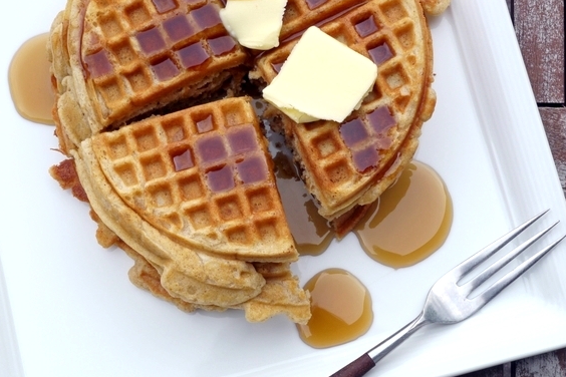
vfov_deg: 25.5
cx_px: 286
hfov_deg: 37.5
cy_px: 169
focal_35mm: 53
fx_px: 833
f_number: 11
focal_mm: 25
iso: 100
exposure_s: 1/30
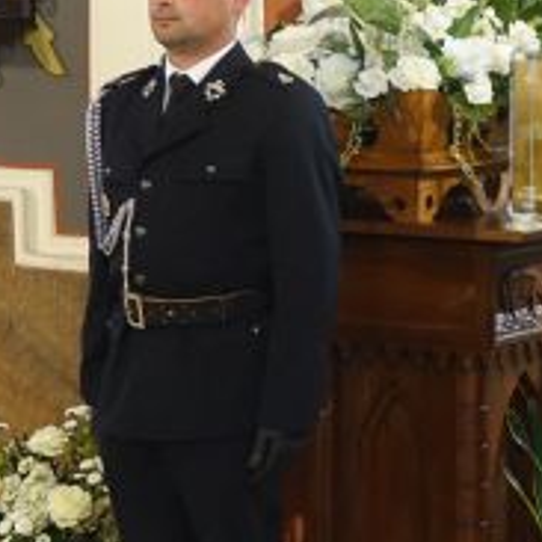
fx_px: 2108
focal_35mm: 119
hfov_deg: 14.0
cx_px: 717
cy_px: 250
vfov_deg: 14.6
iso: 800
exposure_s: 1/20
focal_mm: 14.53
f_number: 2.8
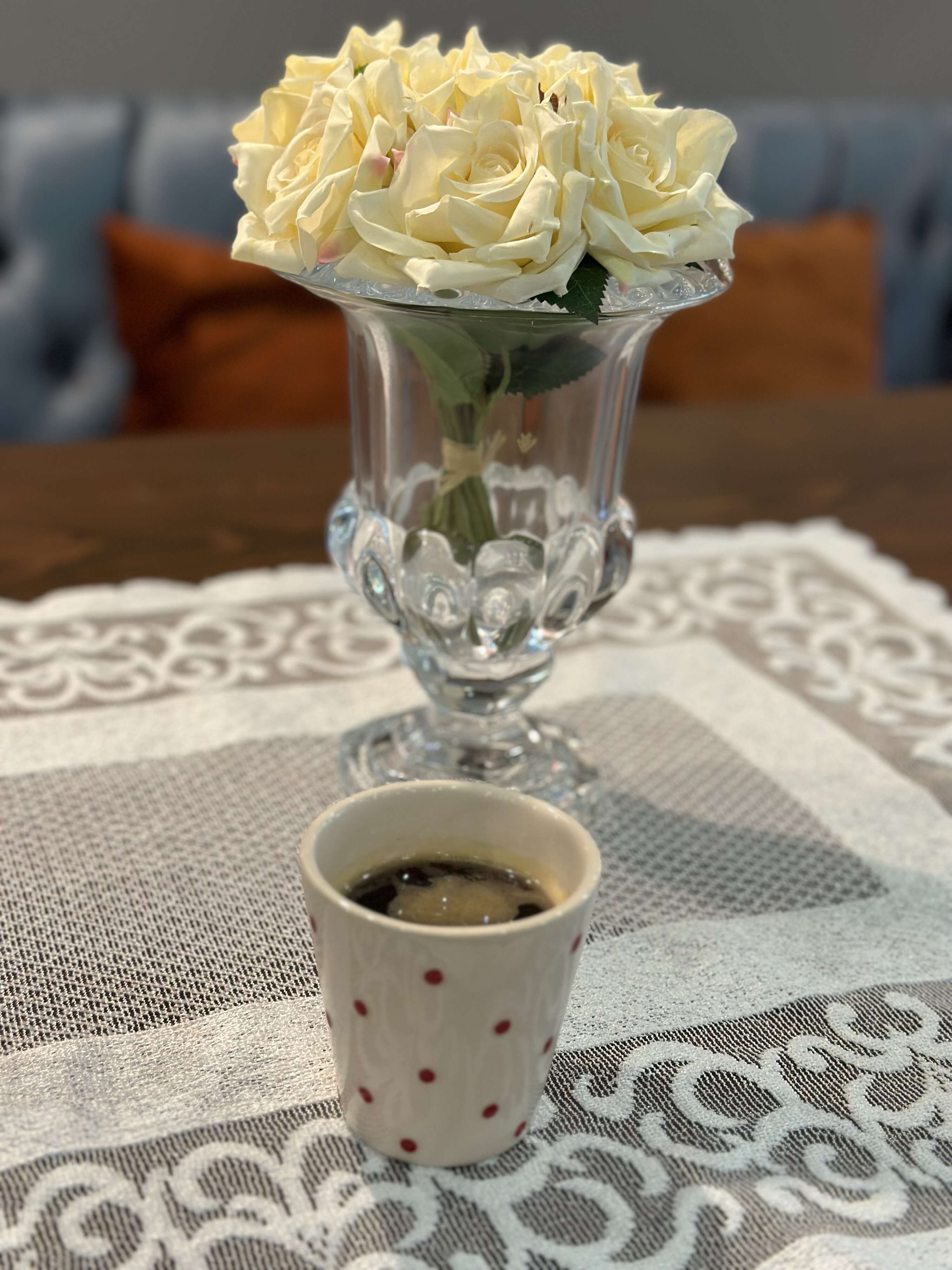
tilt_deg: -22.9
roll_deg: -3.0
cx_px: 476
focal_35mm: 48
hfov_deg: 30.3
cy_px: 635
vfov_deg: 39.7
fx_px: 1760
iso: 250
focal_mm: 6.86
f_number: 1.78
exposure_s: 1/50
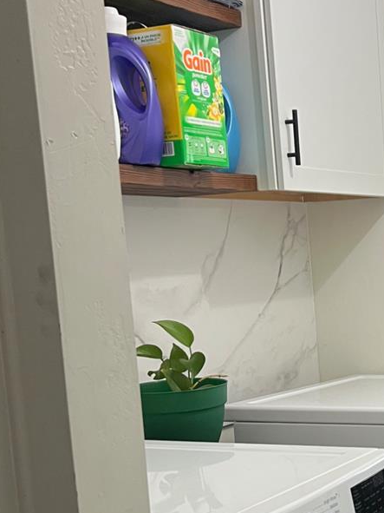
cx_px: 468
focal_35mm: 66
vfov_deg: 28.8
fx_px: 977
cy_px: 399
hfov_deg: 20.7
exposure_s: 1/60
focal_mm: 5.7
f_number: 1.5
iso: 100
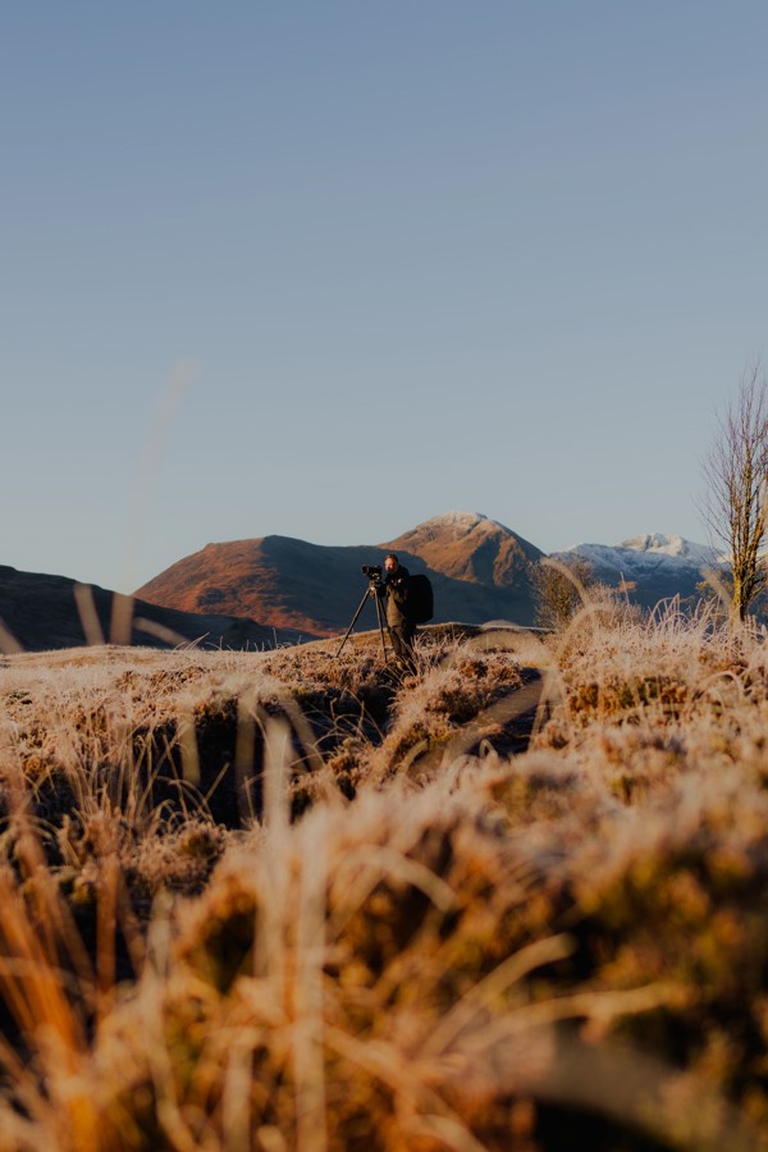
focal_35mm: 52
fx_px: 1664
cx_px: 384
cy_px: 576
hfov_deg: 26.0
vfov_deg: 38.2
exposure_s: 1/1000
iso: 100
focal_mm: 35
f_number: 1.6
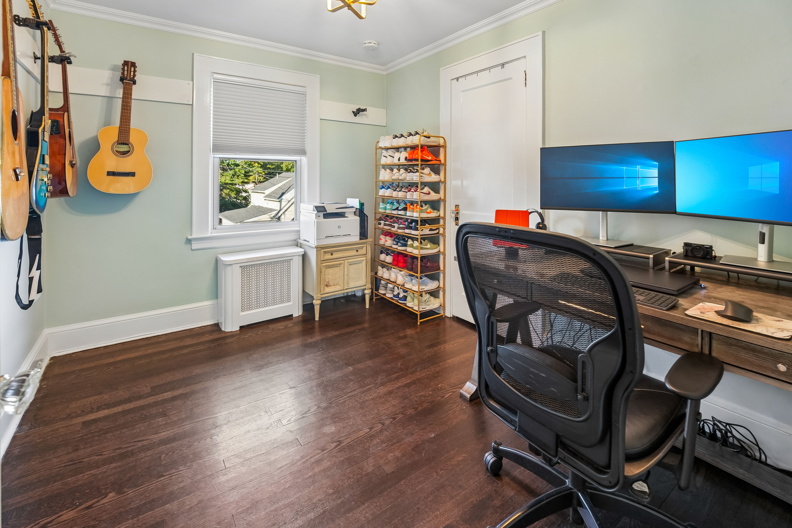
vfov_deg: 81.2
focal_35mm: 14
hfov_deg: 104.3
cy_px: 264
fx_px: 308
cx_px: 396
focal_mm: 14
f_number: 5
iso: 1000
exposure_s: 1/40
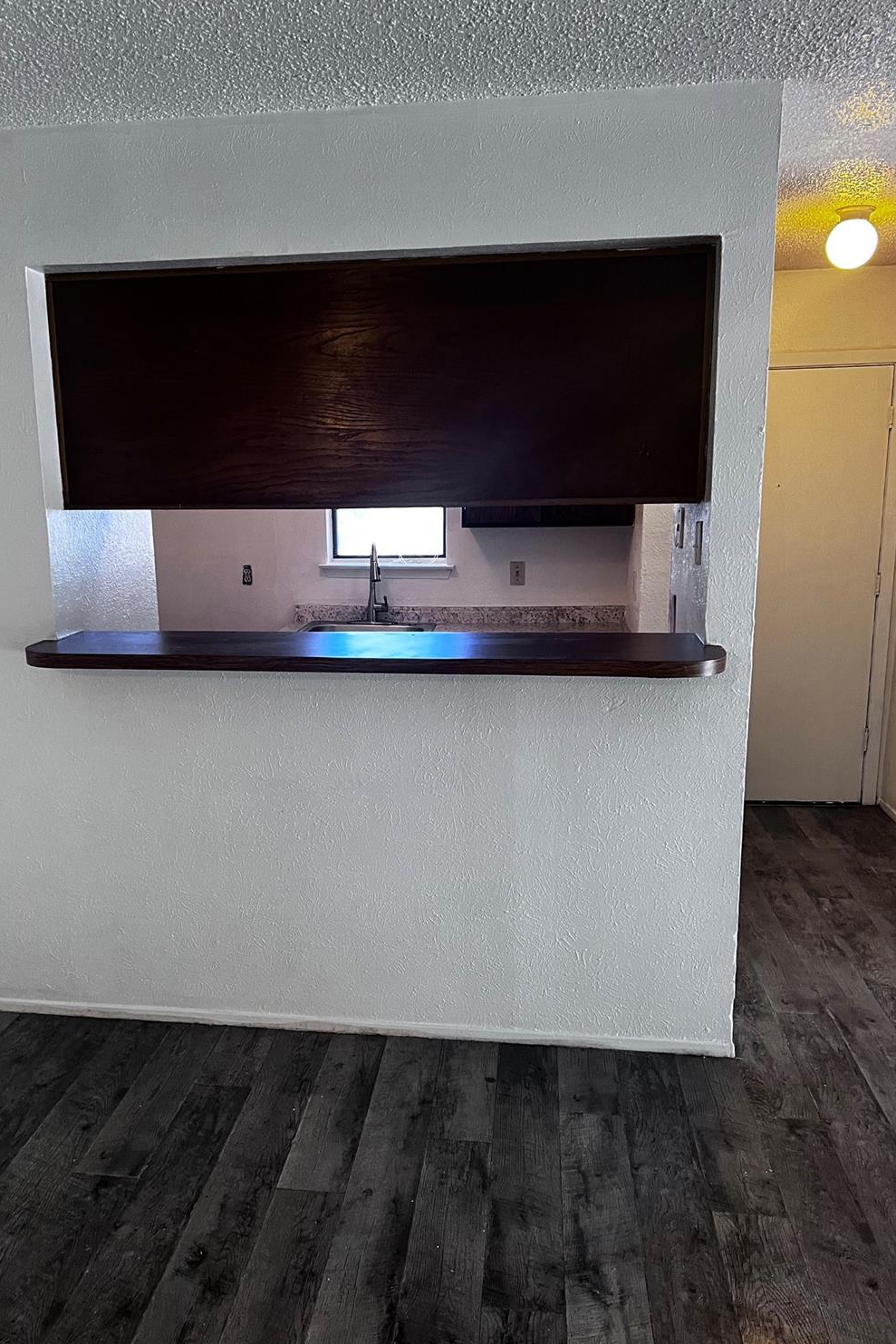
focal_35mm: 28
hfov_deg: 46.3
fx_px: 1045
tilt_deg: -10.8
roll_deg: +1.1
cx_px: 386
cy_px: 694
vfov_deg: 65.5
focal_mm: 5.7
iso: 160
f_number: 1.5
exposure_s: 1/60
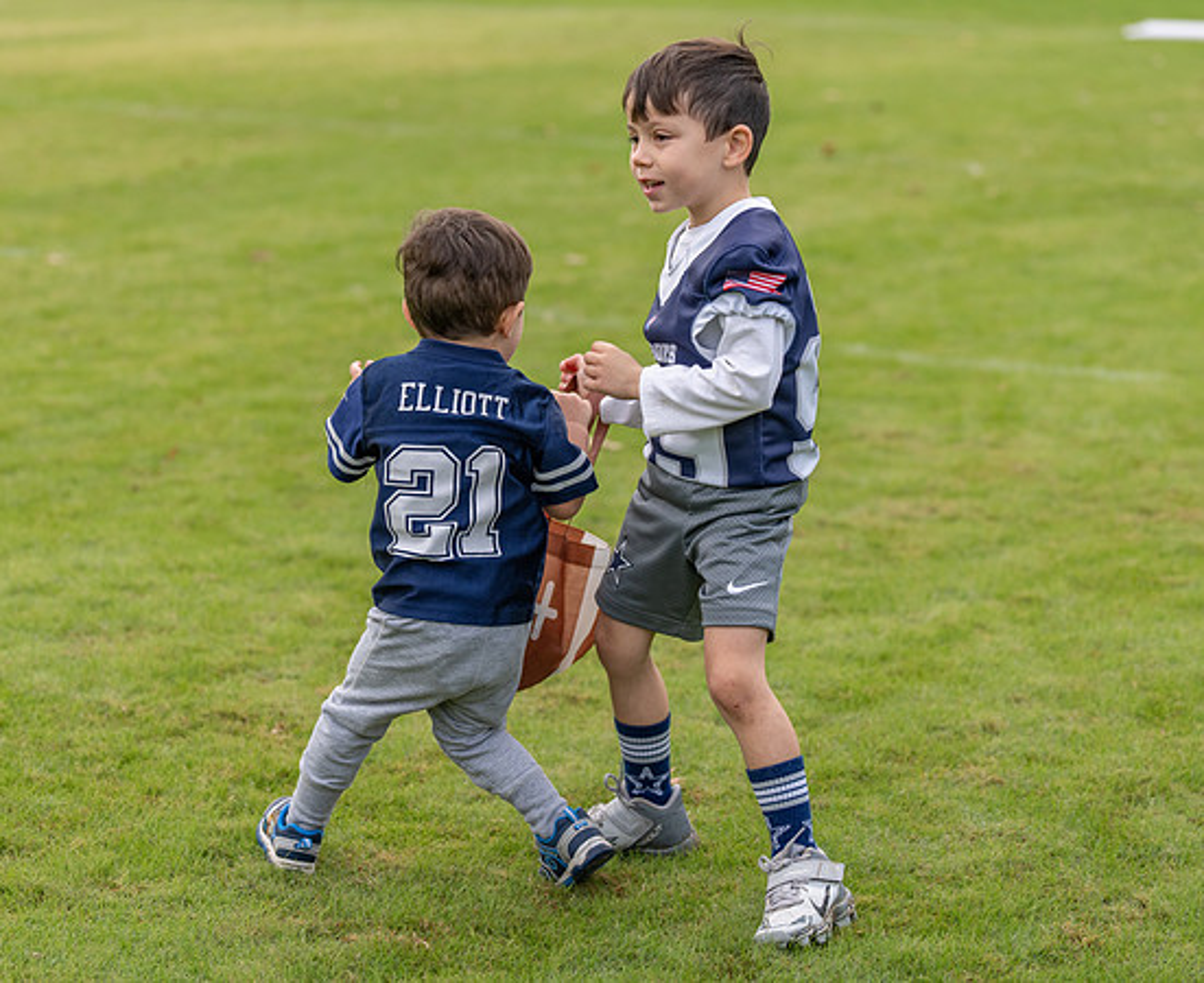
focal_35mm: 106
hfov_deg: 18.0
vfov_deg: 14.8
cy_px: 436
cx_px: 570
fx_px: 3792
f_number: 2.8
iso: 200
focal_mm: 79
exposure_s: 1/500
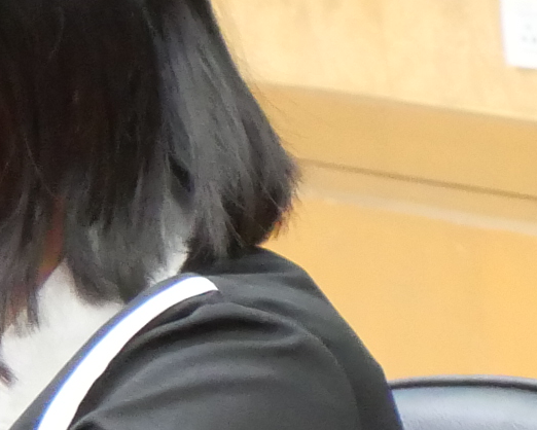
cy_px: 439
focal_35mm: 207
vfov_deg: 7.4
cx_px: 1793
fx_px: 3291
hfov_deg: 7.7
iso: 3200
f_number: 3.7
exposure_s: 1/25
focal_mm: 15
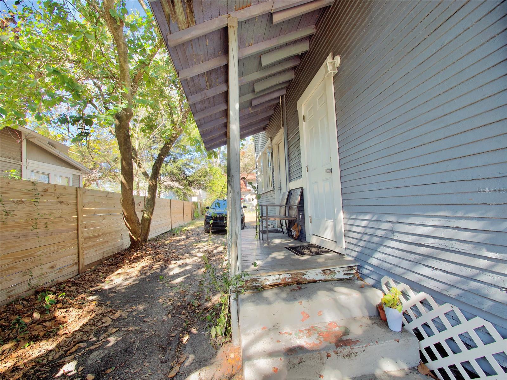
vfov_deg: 85.7
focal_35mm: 14
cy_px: 190
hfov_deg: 102.1
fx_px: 205
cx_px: 254
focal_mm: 7
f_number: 5
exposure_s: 1/160
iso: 200
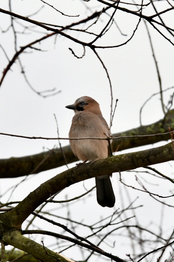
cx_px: 87
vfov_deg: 6.5
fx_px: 2285
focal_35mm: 315
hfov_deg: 4.4
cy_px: 131
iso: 320
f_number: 5.6
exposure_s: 1/250
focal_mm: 210
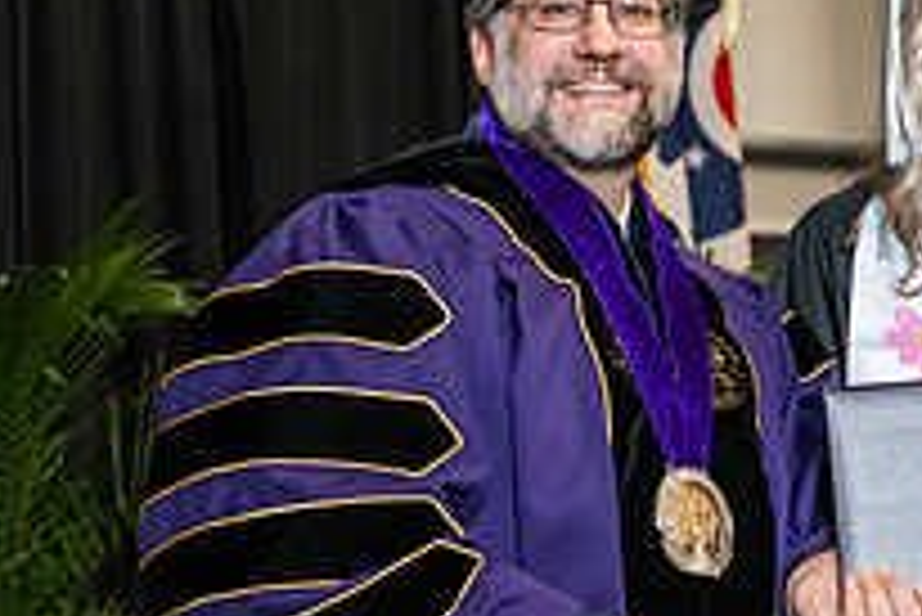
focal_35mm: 187
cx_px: 760
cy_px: 380
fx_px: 4793
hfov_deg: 10.9
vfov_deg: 7.4
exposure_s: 1/200
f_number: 5
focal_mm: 66
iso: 2500
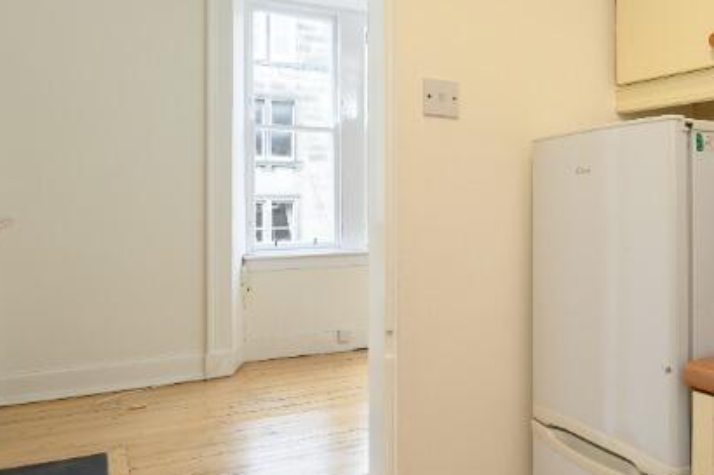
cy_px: 200
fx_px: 694
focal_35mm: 35
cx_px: 606
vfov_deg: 37.7
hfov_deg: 50.0
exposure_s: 1/5
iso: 400
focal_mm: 14
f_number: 8
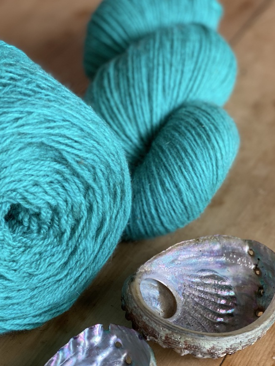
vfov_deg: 25.7
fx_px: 794
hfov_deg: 19.6
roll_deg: +3.8
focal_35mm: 75
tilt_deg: -41.7
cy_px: 263
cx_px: 113
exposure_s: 1/122
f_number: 2
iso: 125
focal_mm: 6
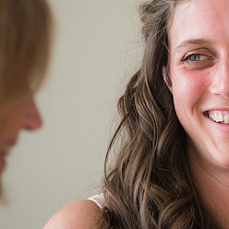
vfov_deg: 3.2
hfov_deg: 3.2
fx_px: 4131
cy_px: 96
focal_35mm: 552
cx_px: 267
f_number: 3.2
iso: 640
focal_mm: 185
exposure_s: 1/800
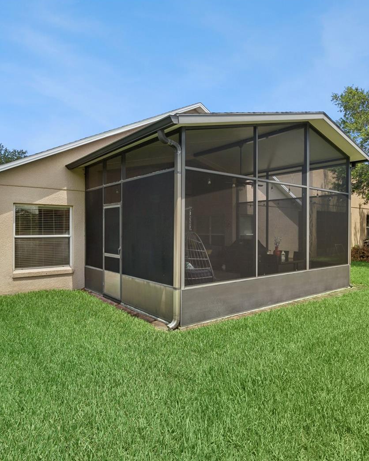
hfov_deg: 60.7
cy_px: 232
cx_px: 205
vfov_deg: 72.6
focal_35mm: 23
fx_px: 314
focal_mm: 16
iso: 64
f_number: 10
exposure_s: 1/80
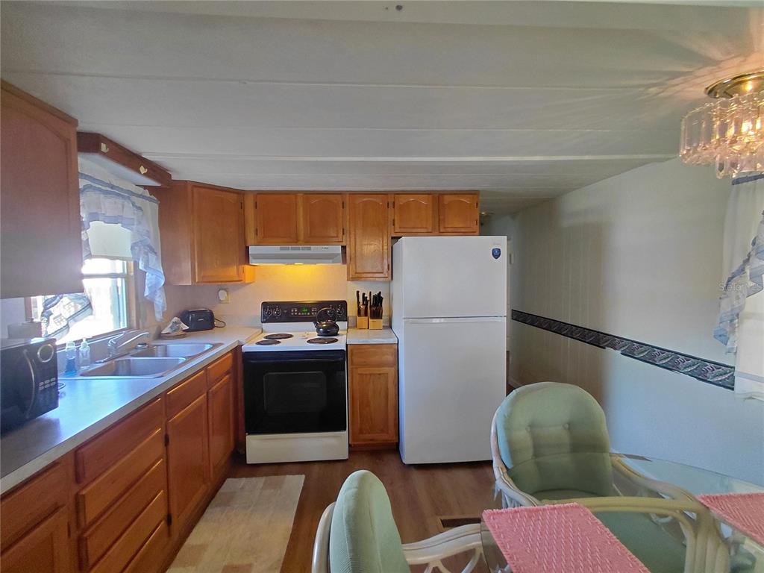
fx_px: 353
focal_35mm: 16
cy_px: 286
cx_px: 382
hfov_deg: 94.5
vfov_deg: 78.1
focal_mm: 1.64
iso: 200
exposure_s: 1/60
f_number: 2.2
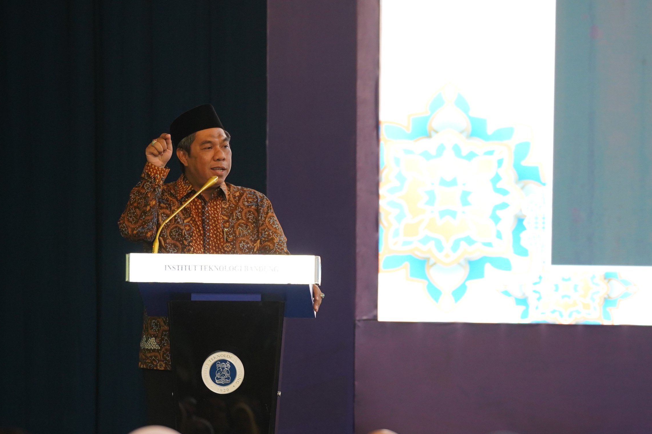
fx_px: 5940
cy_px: 349
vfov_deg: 4.2
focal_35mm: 328
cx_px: 440
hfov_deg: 6.3
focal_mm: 189
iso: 1600
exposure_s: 1/125
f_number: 3.5
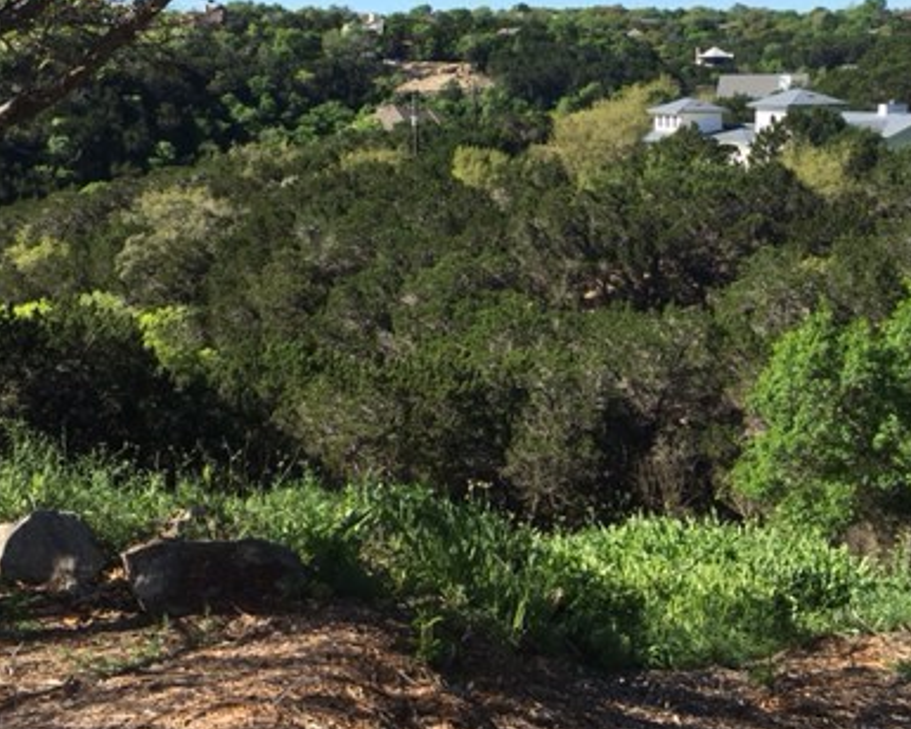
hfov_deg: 39.4
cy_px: 199
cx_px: 547
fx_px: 1267
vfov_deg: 31.6
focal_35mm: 47
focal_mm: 4.15
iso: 25
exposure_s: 1/1183
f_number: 2.2
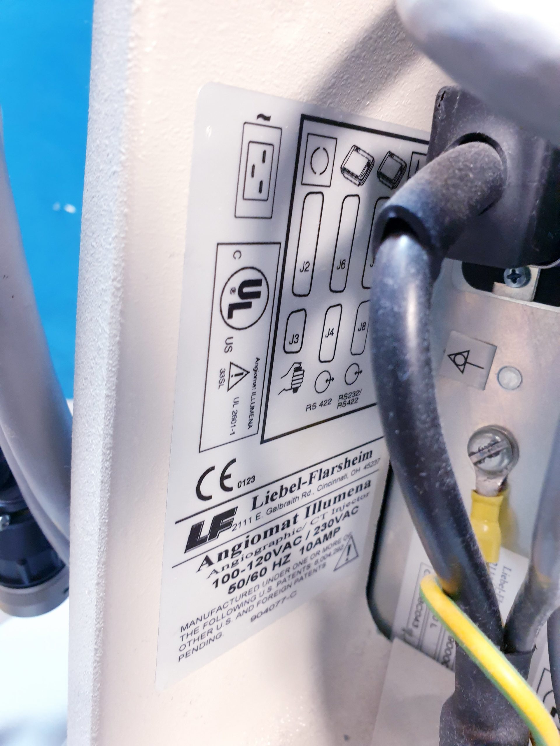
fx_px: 561
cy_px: 373
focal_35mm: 26
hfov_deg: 53.1
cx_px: 280
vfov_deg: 67.3
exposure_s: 1/14
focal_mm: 4.3
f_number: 2.4
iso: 320
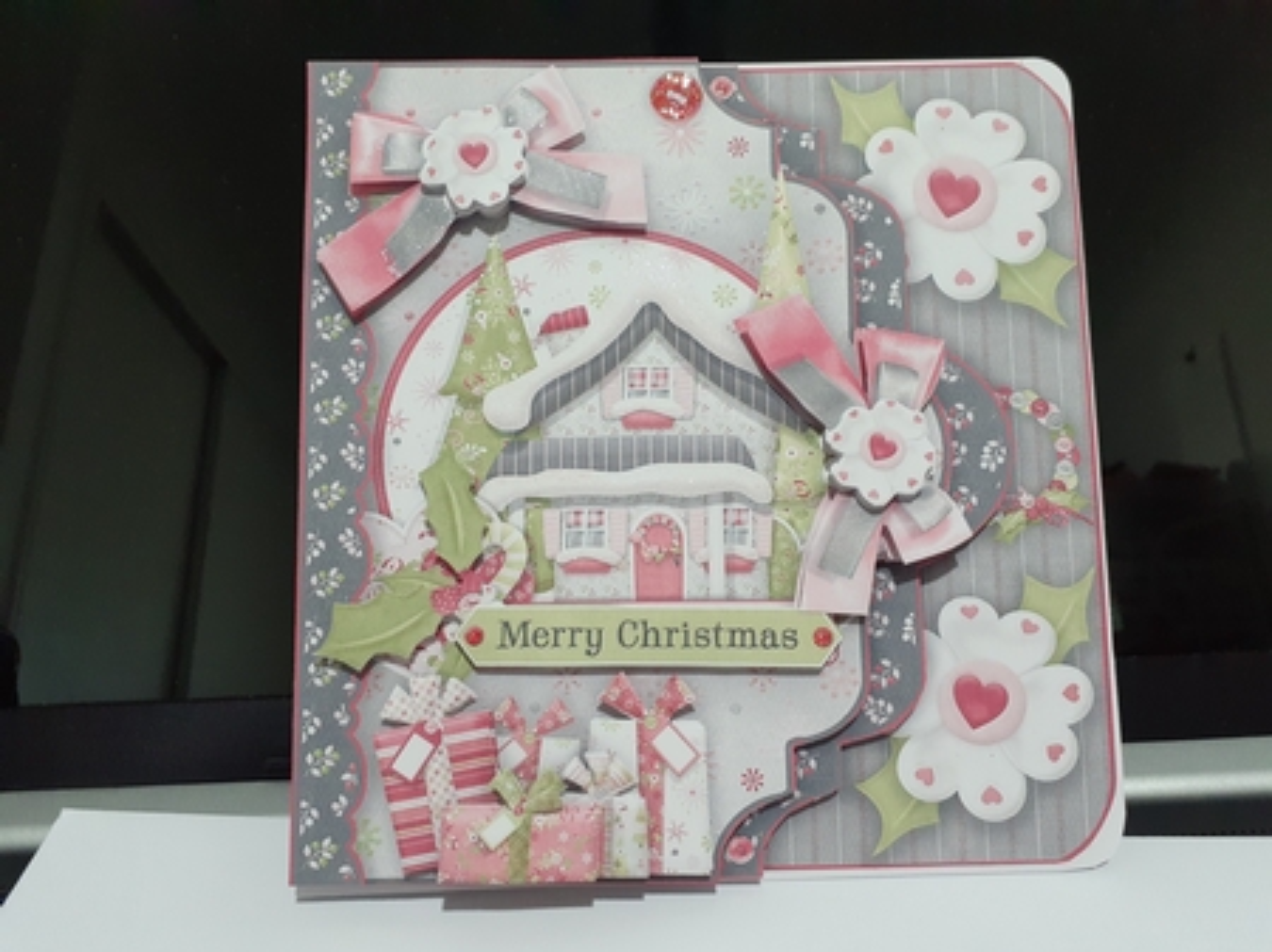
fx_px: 992
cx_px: 636
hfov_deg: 65.4
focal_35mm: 27
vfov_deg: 51.3
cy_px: 476
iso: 250
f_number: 1.9
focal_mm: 3.6
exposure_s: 1/50
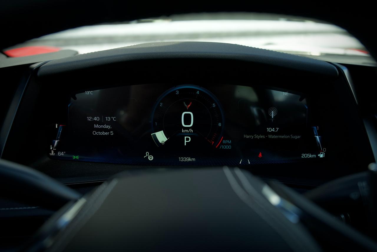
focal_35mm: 36
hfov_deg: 53.1
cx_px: 188
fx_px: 377
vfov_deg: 36.9
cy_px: 126
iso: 250
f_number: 2.8
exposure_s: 1/50
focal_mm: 24
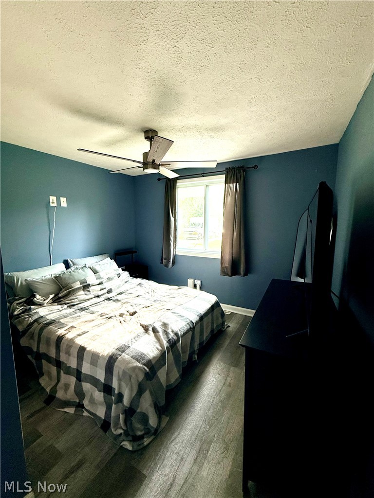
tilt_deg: -6.4
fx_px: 202
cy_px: 249
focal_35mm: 14
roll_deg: -0.4
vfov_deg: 102.1
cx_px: 187
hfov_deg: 85.7
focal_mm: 2.22
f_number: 2.2
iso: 125
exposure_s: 1/99
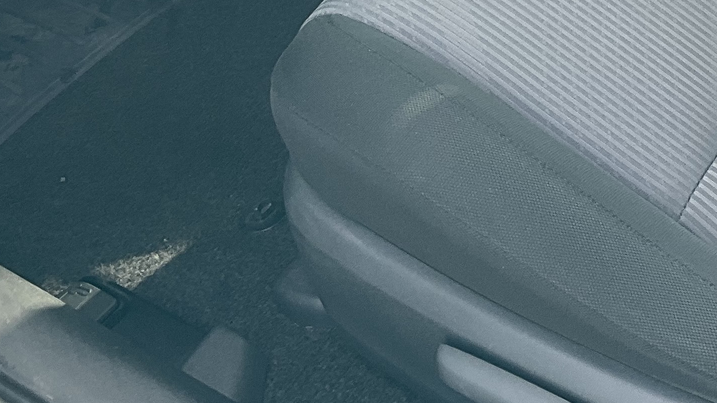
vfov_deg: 12.6
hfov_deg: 23.2
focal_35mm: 89
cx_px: 674
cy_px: -282
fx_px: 1692
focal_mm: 3
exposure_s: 1/122
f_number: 1.8
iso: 20
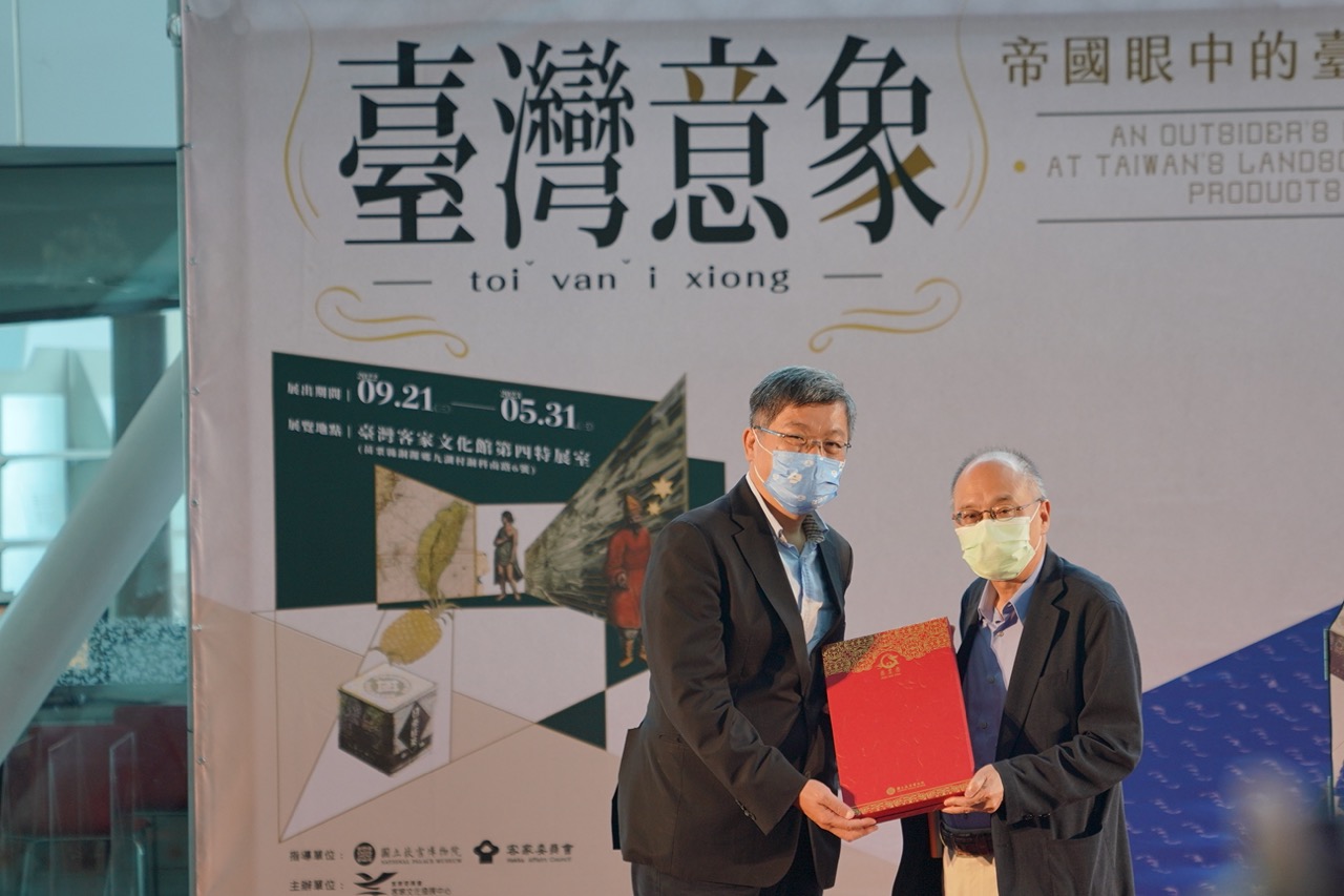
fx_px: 3919
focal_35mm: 105
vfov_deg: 13.0
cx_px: 672
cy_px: 448
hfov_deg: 19.5
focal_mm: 70
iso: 400
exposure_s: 1/160
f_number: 3.2
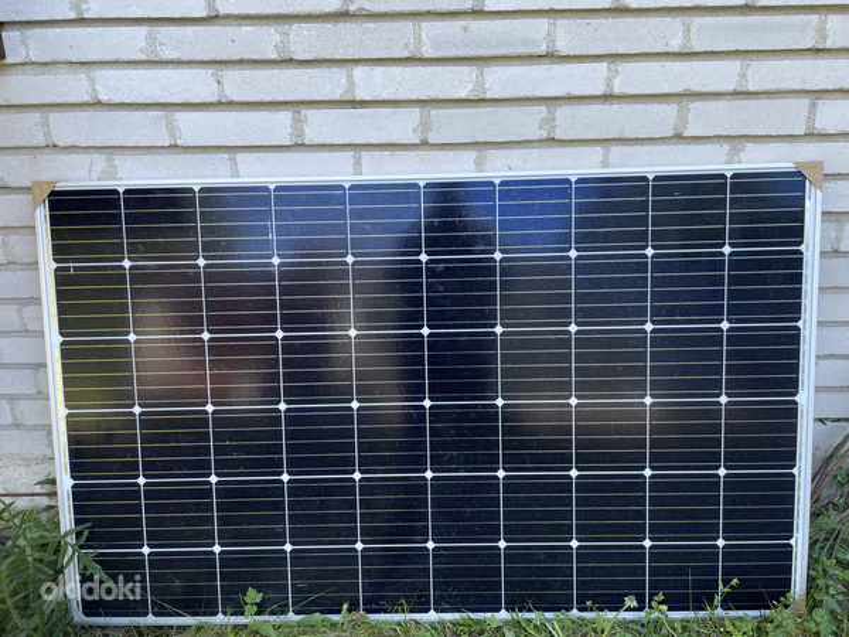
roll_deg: +1.4
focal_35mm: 26
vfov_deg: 53.1
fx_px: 638
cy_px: 318
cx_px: 424
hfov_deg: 67.3
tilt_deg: -20.2
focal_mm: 4.2
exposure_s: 1/121
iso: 32
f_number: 1.6
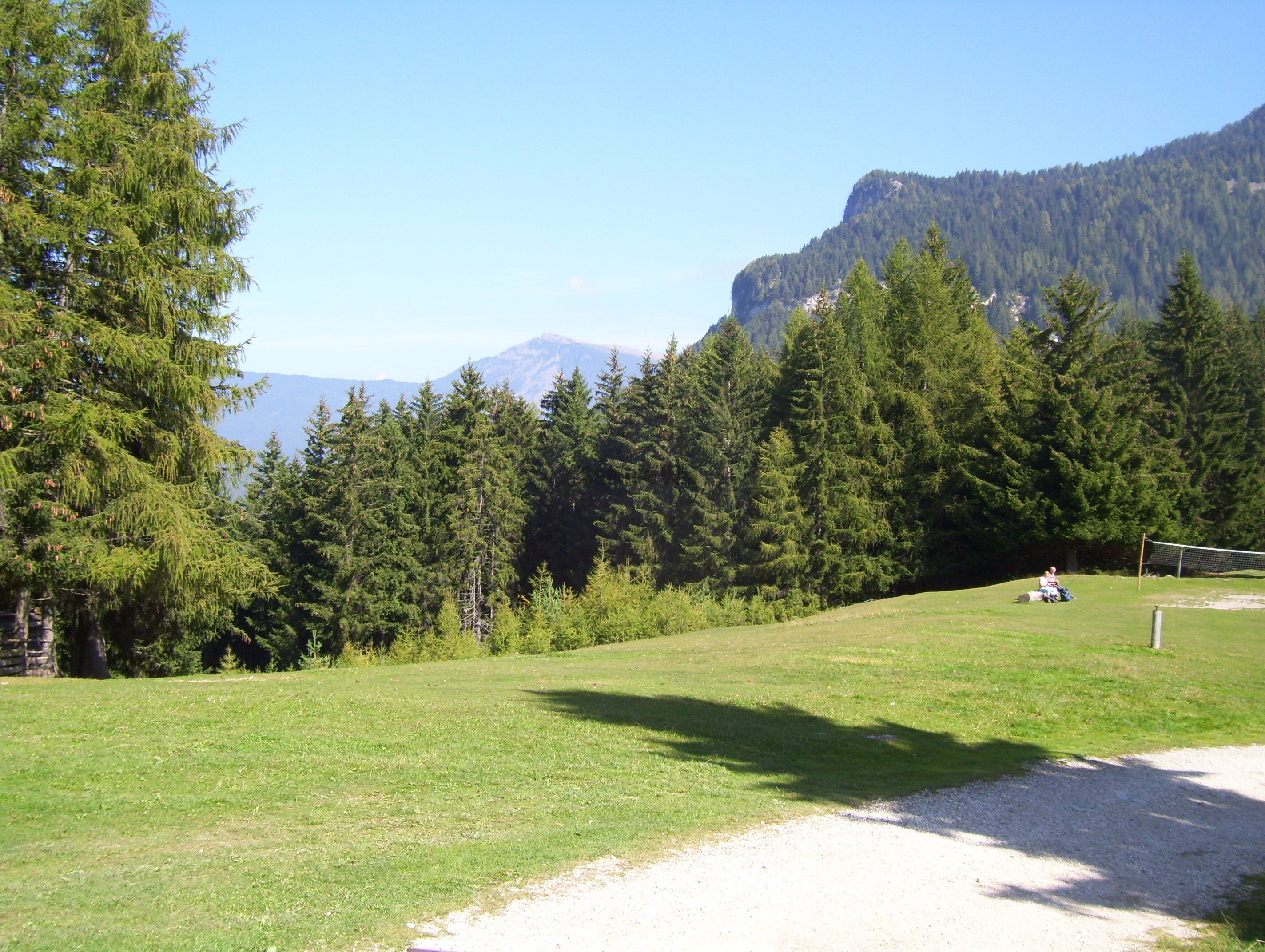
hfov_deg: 51.3
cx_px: 632
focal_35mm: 36
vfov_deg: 39.7
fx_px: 1317
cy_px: 476
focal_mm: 6
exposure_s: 1/320
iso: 80
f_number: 4.8
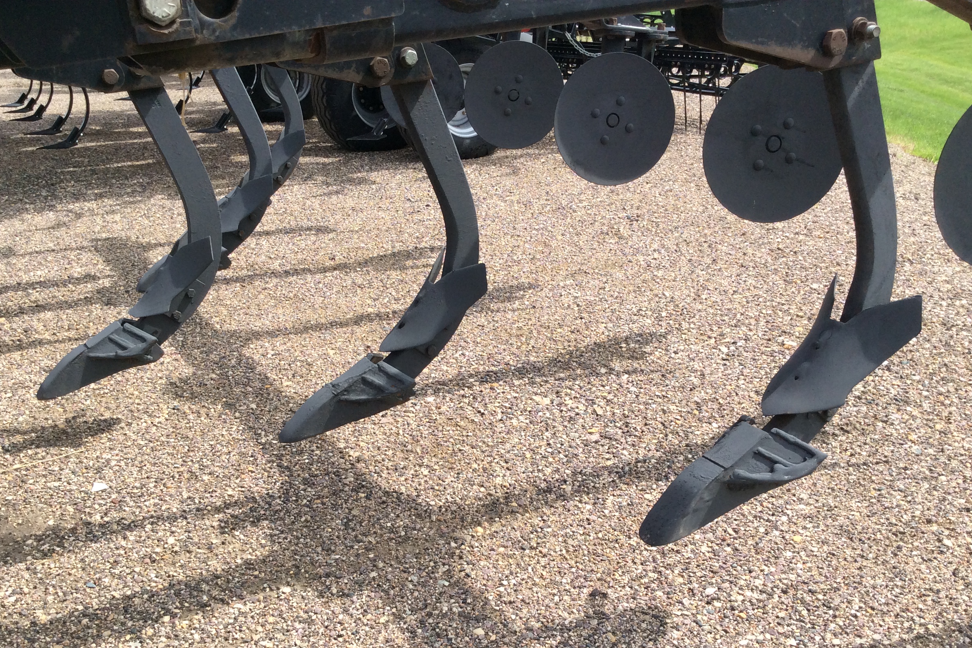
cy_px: 392
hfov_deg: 53.1
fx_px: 972
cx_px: 463
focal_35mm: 36
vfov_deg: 36.7
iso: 32
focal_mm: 3.3
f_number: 2.4
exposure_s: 1/853
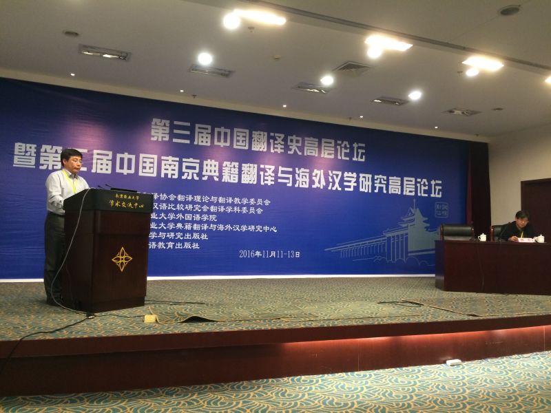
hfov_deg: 61.7
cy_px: 206
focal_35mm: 29
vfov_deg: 48.2
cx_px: 276
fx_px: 462
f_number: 2.2
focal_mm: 4.15
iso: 250
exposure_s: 1/33
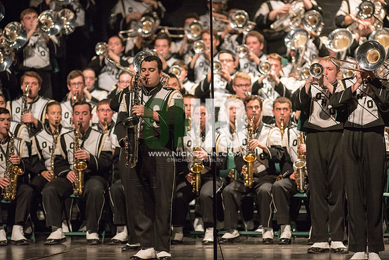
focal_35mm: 300
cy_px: 130
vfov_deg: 4.6
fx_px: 3242
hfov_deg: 6.9
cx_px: 194
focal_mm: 300
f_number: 2.8
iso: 4000
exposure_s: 1/500
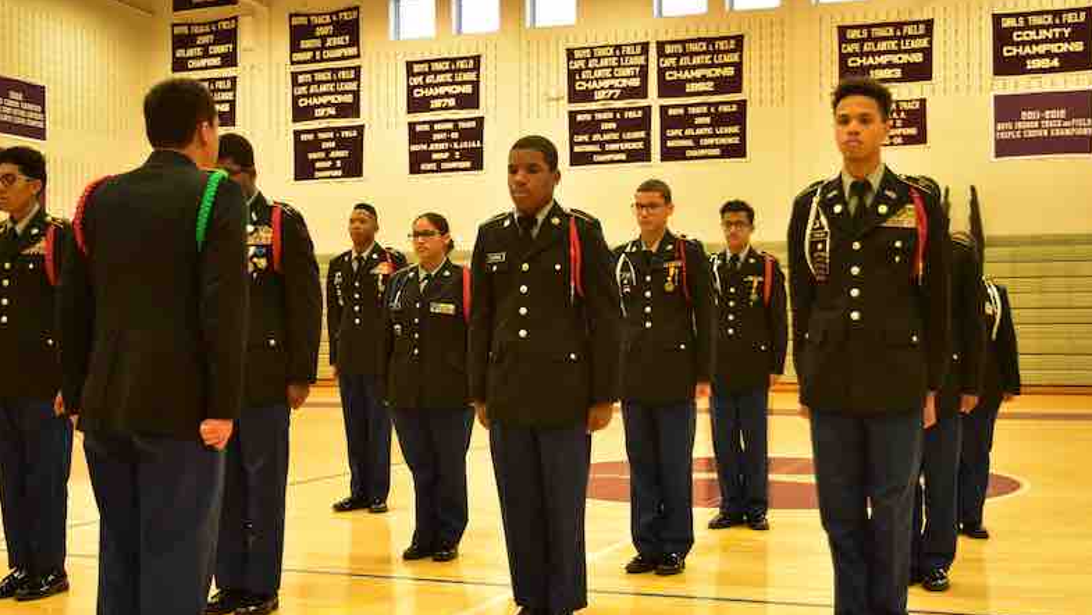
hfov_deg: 42.9
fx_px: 1390
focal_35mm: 48
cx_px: 552
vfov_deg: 24.9
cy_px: 367
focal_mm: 30
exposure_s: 1/30
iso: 720
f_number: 4.2
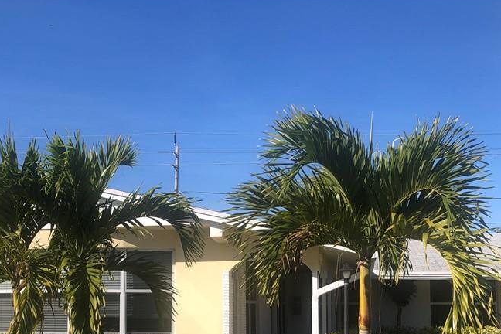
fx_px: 640
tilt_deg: +1.0
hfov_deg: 42.0
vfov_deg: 28.3
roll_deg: -0.3
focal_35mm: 46
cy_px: 290
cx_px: 158
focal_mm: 4
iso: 20
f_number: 1.8
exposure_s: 1/1621
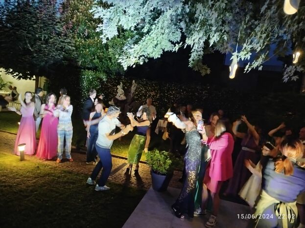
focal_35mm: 24
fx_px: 211
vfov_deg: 56.8
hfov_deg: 71.6
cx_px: 152
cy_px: 114
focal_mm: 5.31
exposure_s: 1/17
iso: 1250
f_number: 1.7
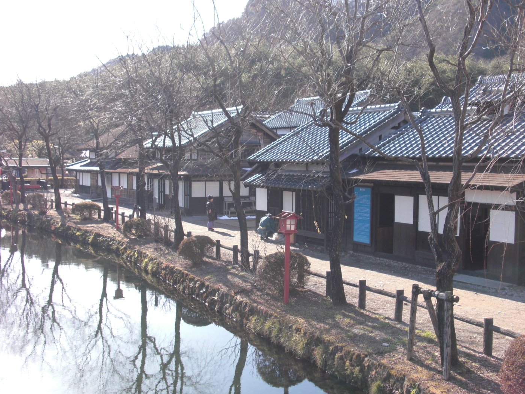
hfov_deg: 45.7
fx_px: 622
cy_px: 206
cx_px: 297
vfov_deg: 35.1
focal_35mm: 41
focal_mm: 6.3
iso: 50
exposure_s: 1/250
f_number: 2.8
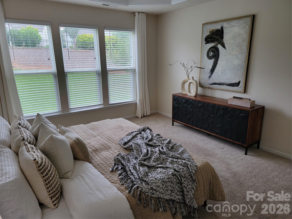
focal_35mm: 24
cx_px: 146
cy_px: 110
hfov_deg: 71.6
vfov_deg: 56.8
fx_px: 202
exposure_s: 1/120
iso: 125
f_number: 1.8
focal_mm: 6.7
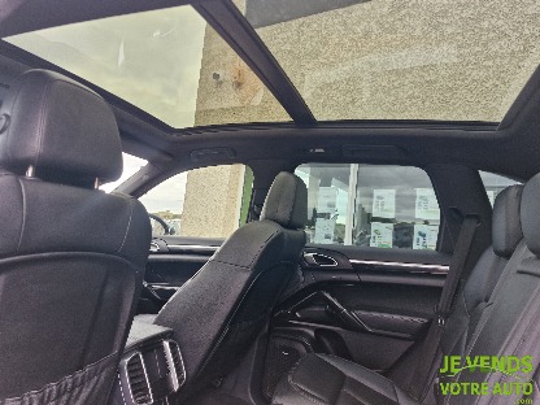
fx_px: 359
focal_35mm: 23
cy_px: 202
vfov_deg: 58.9
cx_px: 270
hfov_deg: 73.9
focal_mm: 5.54
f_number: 1.8
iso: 160
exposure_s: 1/100
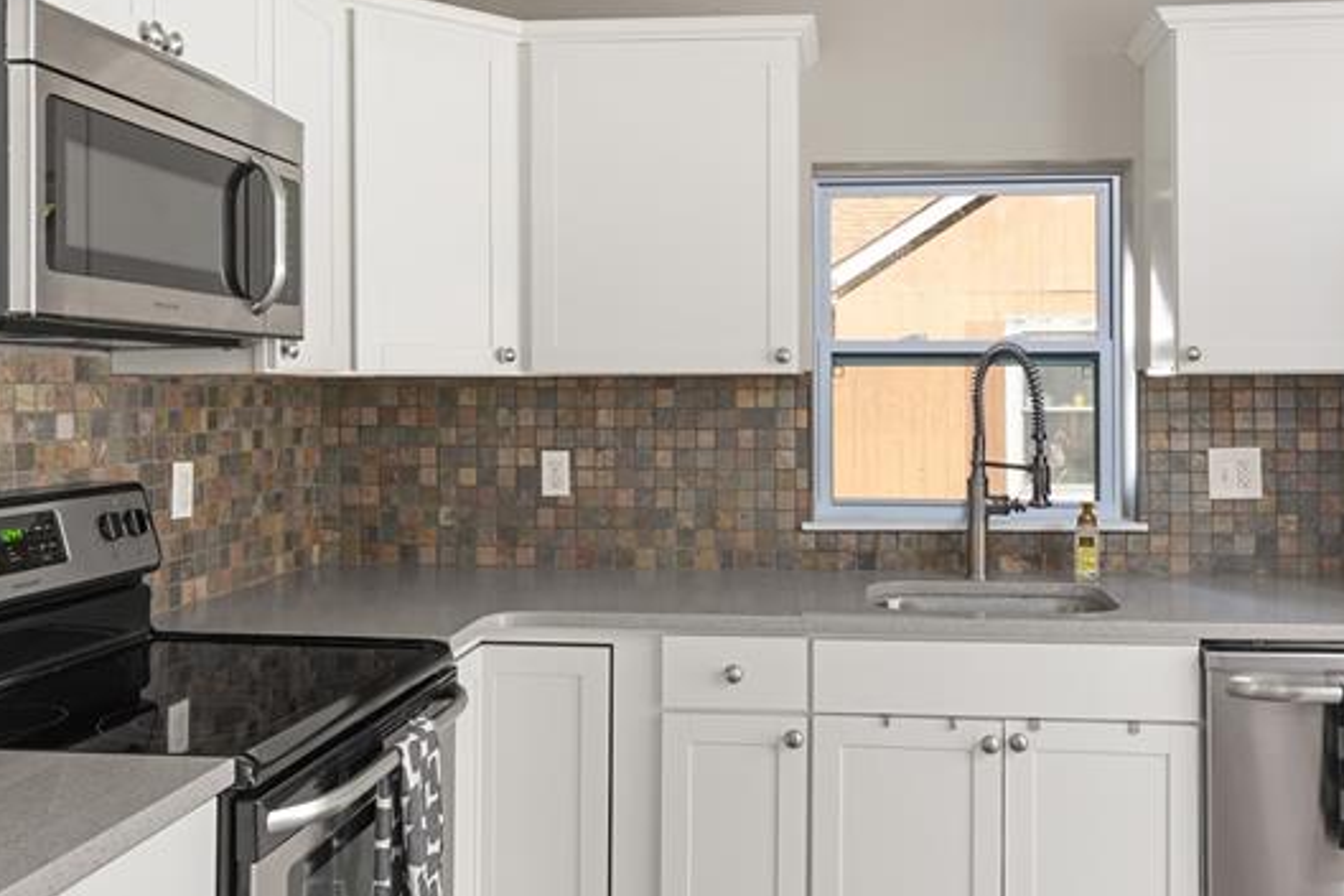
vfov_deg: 40.0
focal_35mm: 33
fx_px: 1232
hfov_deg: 56.8
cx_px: 802
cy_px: 462
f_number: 9
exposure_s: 2
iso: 320
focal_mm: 17
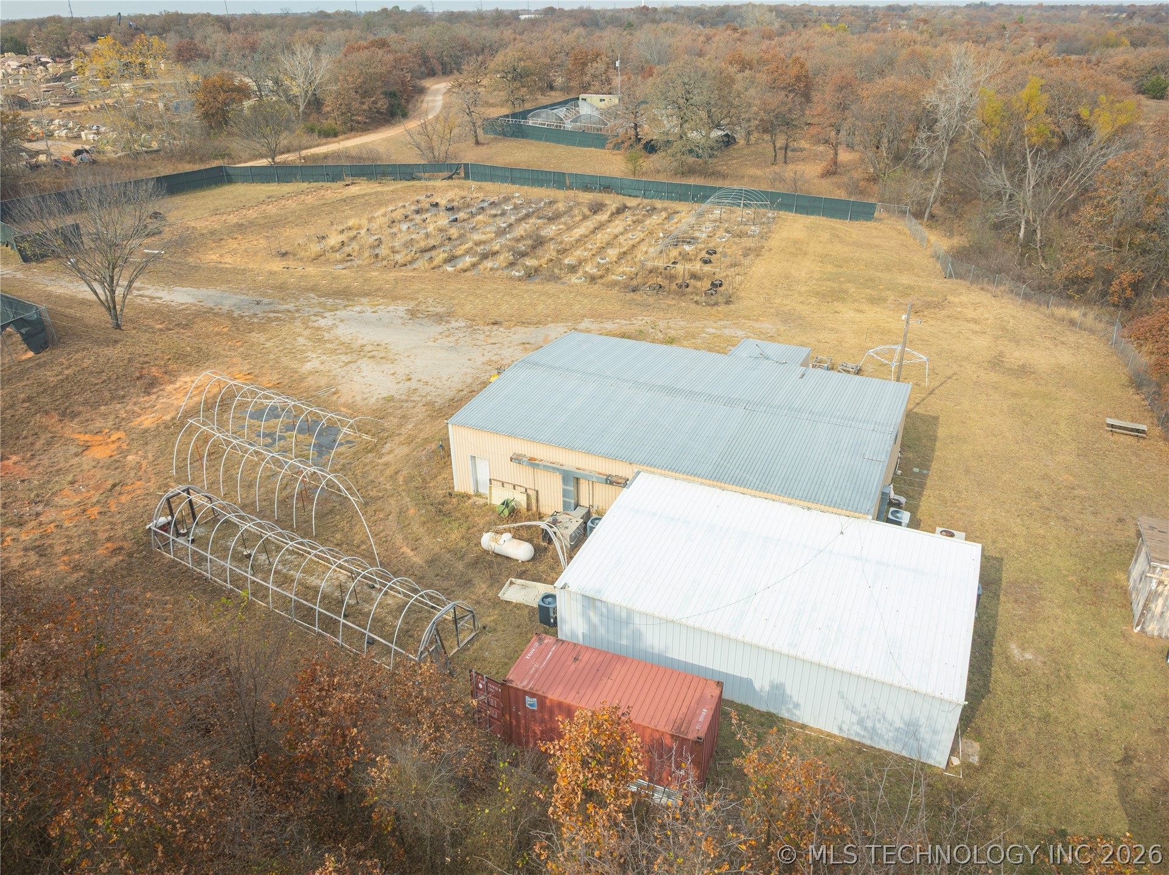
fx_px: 810
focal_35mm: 24
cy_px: 438
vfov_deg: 56.8
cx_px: 584
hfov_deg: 71.6
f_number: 7.1
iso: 100
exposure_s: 1/160
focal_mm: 12.29
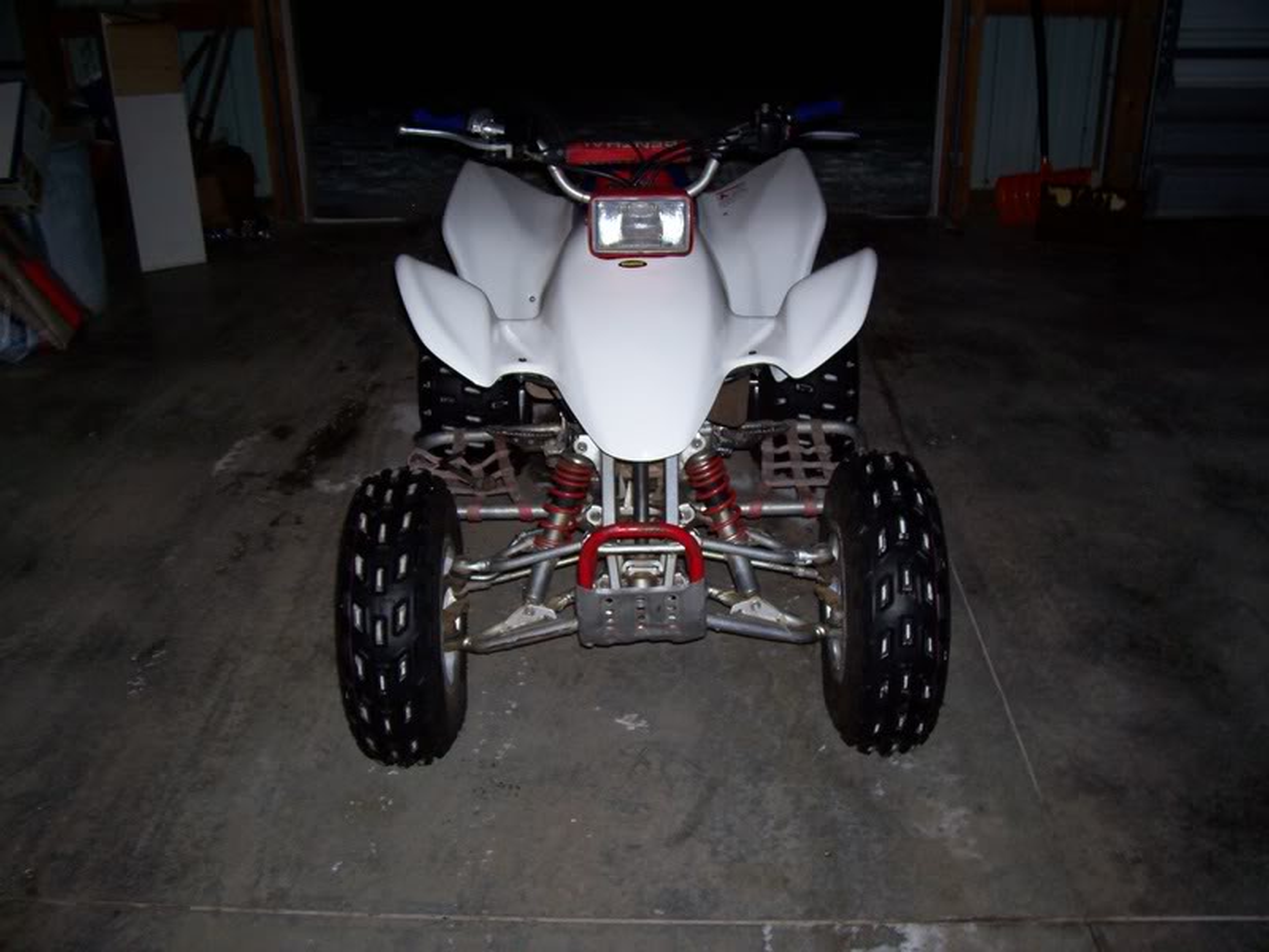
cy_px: 476
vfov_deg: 41.8
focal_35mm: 34
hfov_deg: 54.0
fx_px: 1246
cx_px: 634
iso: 80
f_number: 2.7
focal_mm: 5.6
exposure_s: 1/64
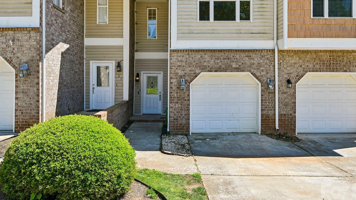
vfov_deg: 42.7
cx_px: 170
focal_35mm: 27
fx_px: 255
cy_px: 79
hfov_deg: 69.8
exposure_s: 1/200
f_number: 8
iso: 100
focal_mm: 21
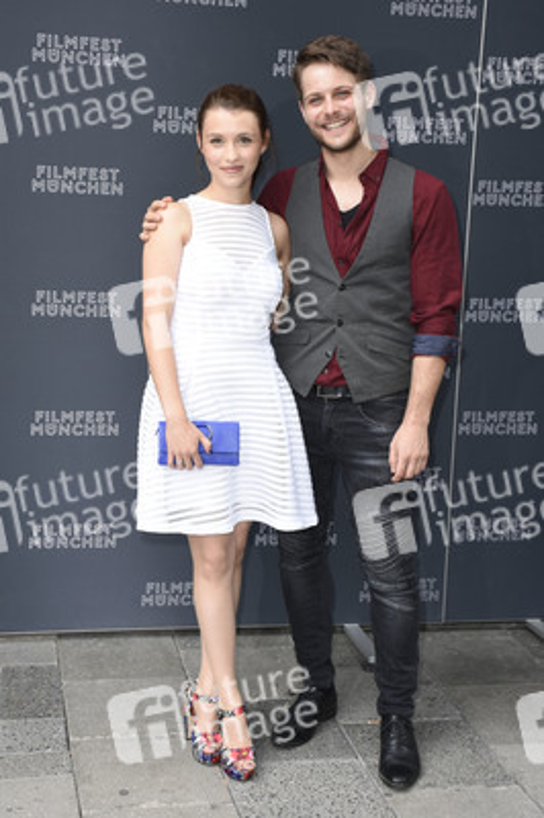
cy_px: 409
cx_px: 272
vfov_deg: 37.9
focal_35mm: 52
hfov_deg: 25.7
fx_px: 1192
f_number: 6.3
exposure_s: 1/100
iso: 500
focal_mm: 35
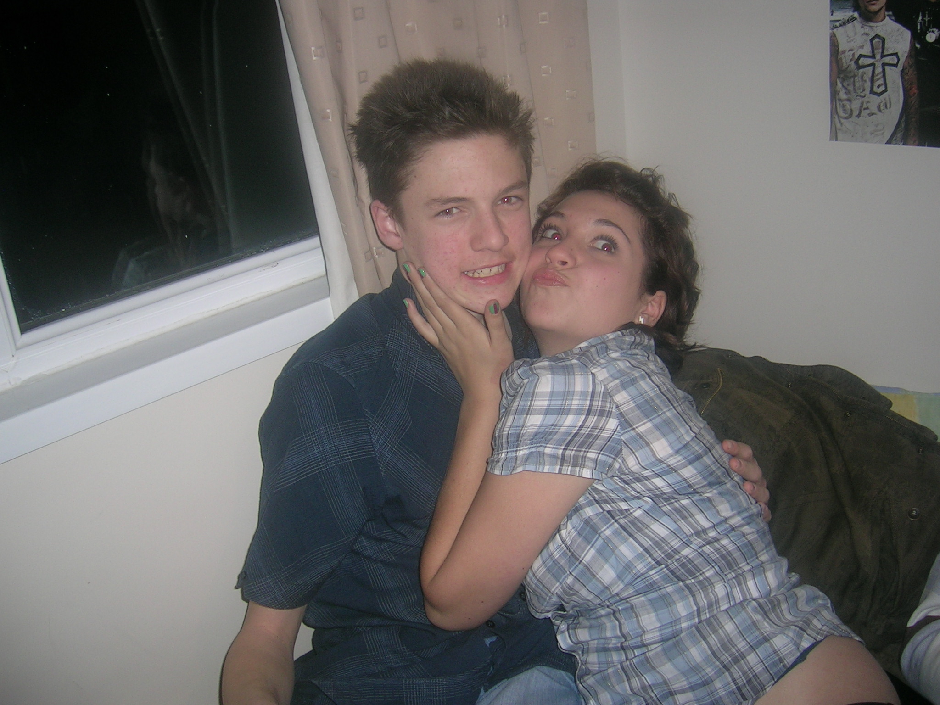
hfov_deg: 52.6
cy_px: 352
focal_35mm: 35
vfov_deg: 40.7
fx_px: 950
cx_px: 470
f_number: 2.8
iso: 50
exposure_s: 1/60.1
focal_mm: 5.4
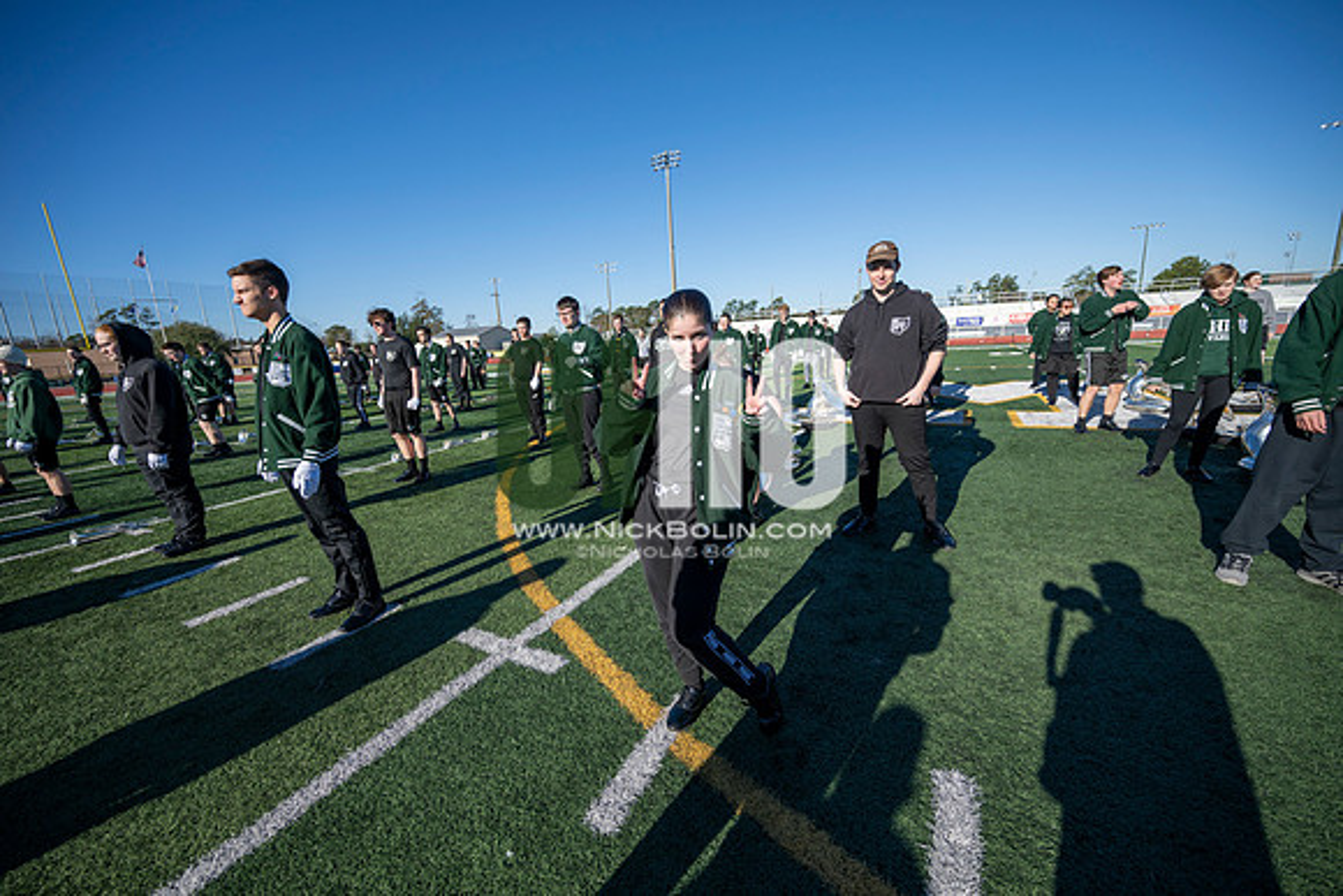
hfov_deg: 104.2
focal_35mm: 14
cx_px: 672
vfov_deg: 81.2
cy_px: 448
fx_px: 522
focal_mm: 14
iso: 160
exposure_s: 1/2000
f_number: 4
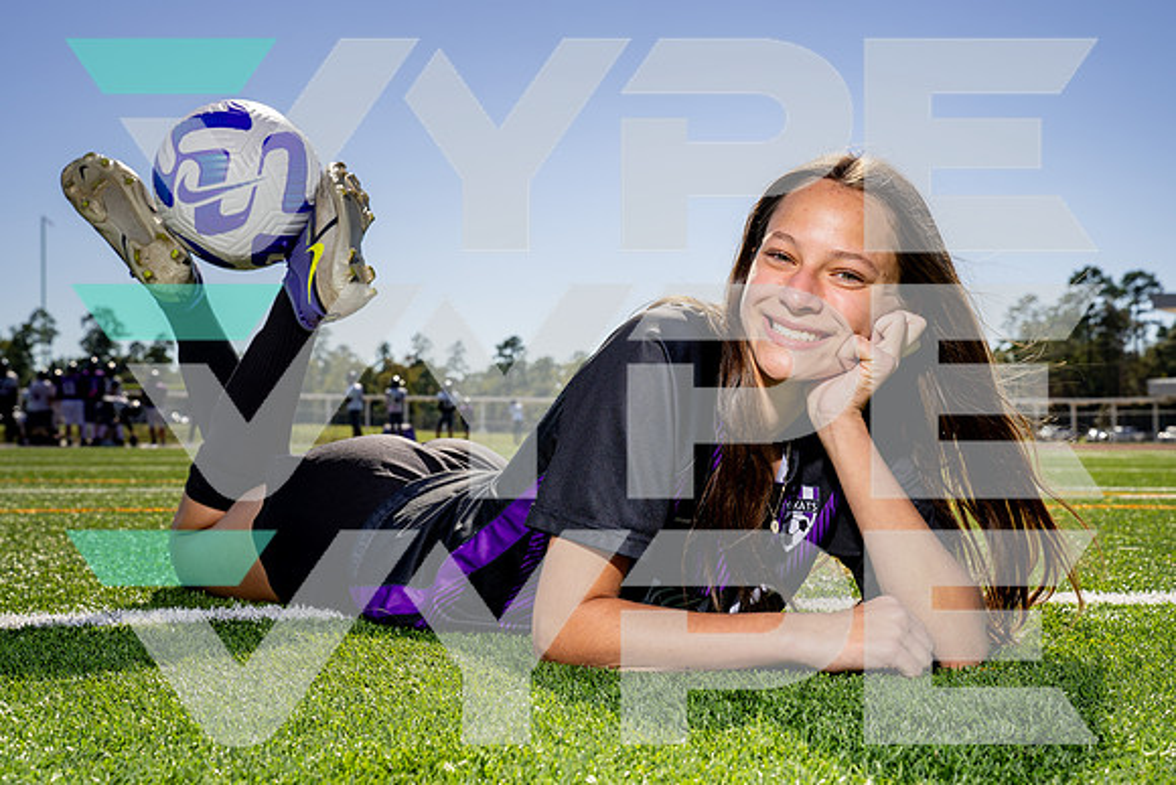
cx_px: 588
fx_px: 1661
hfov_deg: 39.0
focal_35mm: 51
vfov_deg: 26.6
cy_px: 392
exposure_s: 1/250
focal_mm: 50
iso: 100
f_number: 9
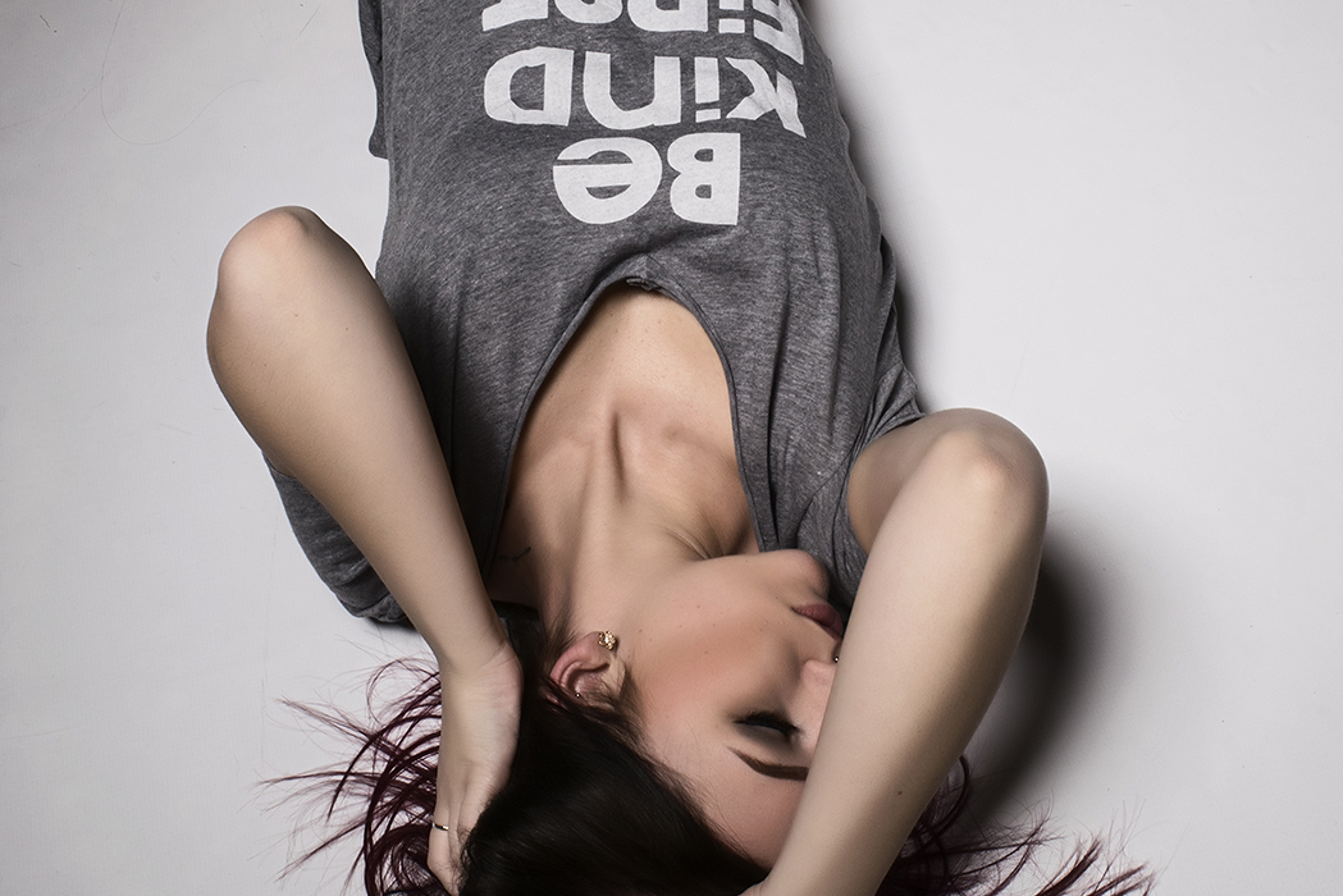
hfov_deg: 32.5
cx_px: 661
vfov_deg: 21.9
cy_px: 259
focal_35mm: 62
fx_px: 2305
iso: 200
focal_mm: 27
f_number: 18
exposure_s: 1/100
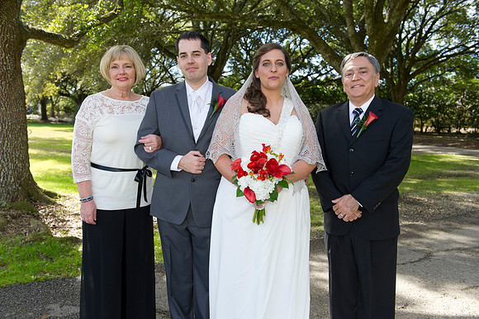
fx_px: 479
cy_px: 160
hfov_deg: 53.2
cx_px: 240
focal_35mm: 36
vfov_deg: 36.8
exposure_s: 1/200
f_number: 5.6
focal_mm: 36
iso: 320
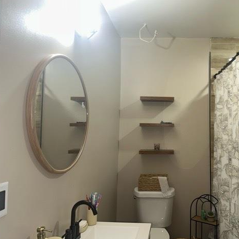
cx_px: 156
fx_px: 227
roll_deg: +0.4
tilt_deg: +5.9
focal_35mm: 29
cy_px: 118
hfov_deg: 54.7
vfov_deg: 55.6
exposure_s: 1/37
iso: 50
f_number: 1.78
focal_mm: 6.86
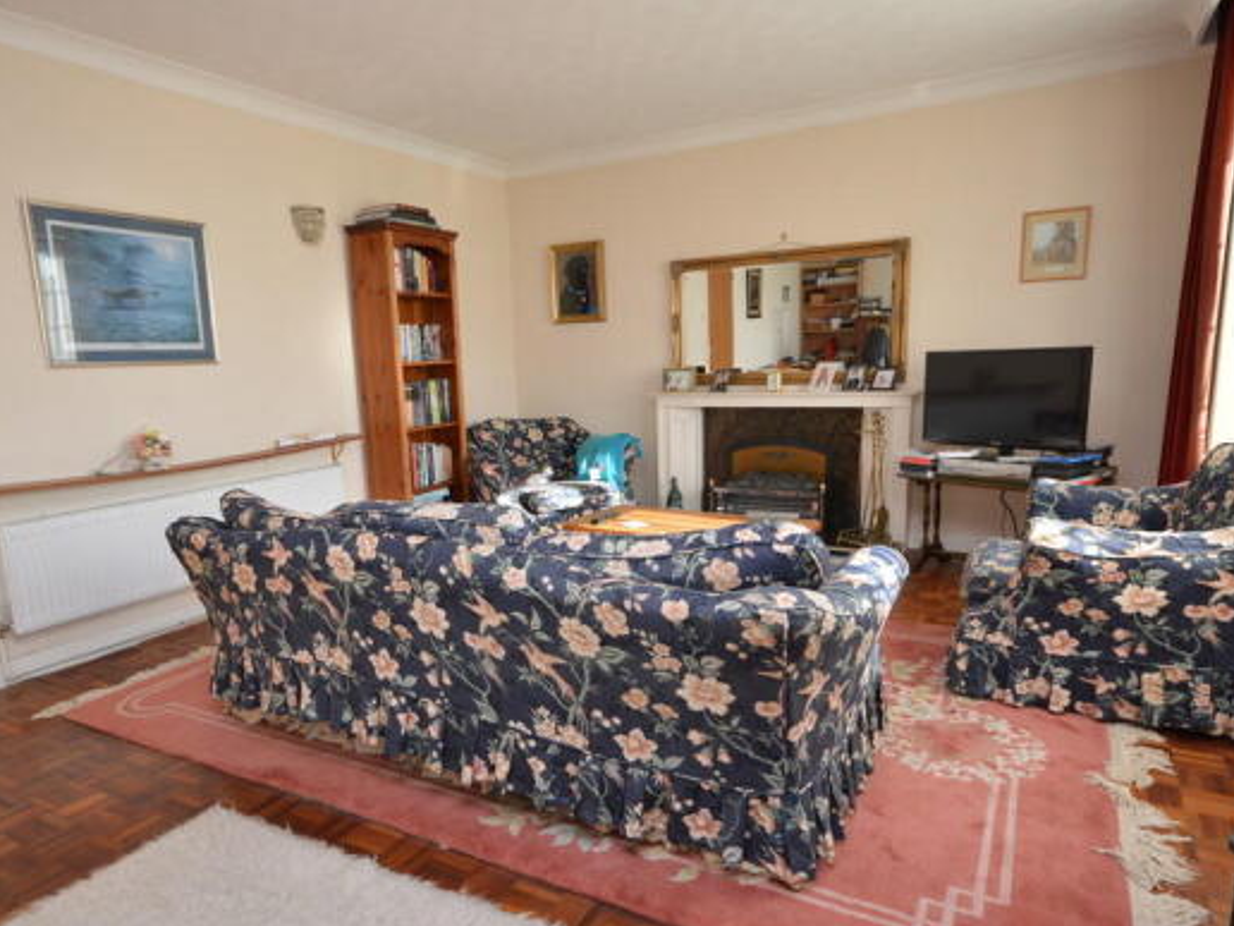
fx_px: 784
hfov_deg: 76.3
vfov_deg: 61.0
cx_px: 586
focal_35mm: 22
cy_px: 495
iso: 400
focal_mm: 12
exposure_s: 1/50
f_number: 7.1
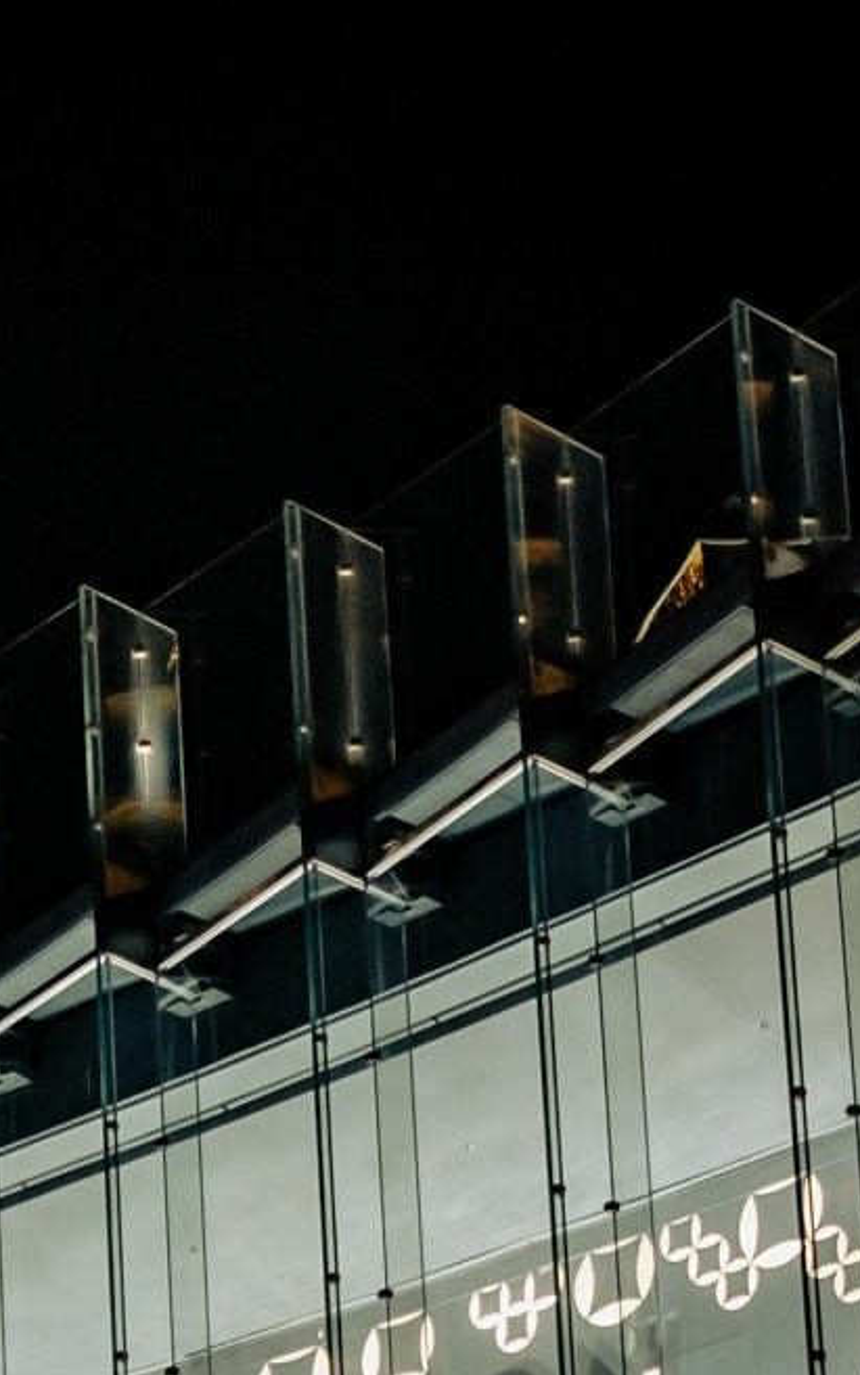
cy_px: 2082
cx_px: -72
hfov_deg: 9.4
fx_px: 5209
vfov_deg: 14.1
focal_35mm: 139
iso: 400
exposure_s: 1/125
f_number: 2
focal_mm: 23
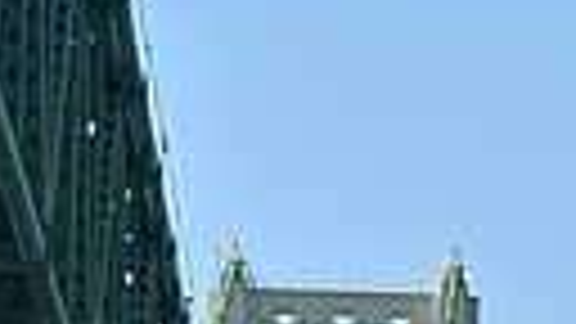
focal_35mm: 615
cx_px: 776
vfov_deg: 1.9
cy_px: 1278
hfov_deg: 3.5
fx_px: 9393
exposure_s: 1/1000
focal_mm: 130
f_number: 7.1
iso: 320
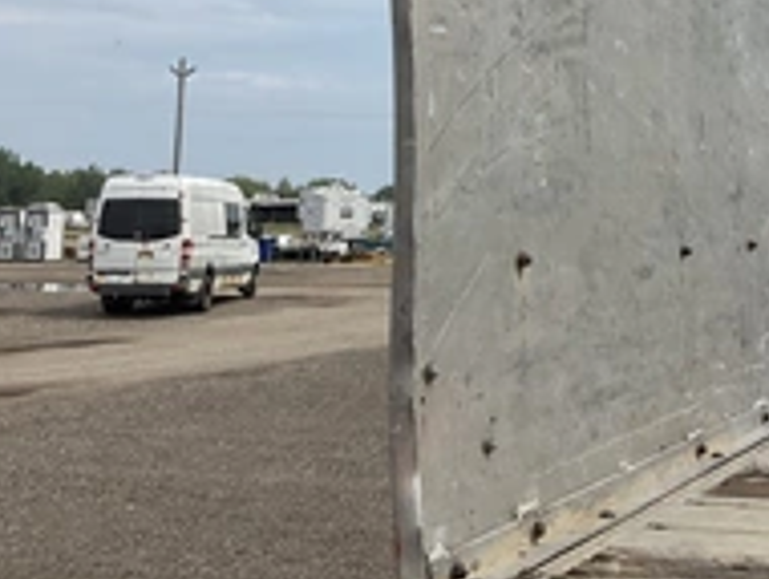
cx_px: 583
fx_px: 1357
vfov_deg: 23.0
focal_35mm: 61
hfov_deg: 31.1
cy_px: -16
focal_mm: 3
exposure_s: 1/4065
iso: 25
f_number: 1.8
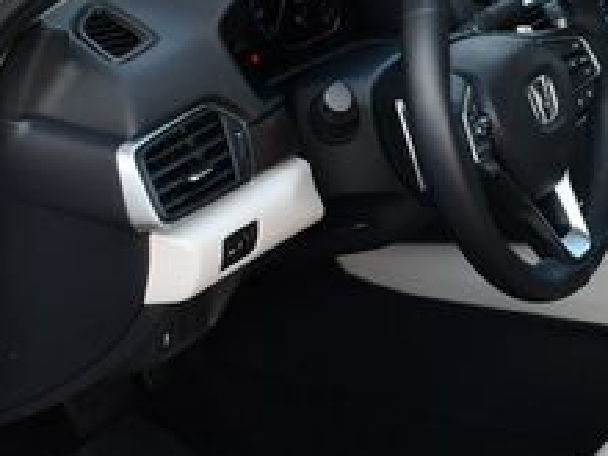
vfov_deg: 14.6
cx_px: 616
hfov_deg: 18.9
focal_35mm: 101
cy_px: 357
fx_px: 1774
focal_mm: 18
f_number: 4.5
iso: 400
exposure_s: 1/250
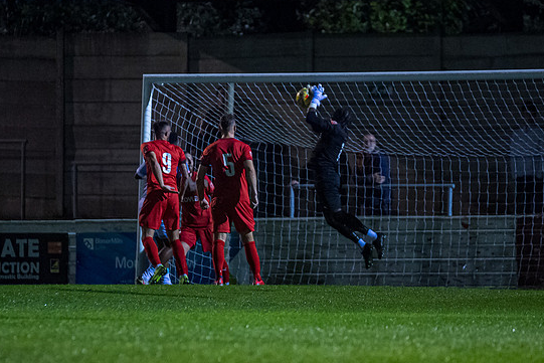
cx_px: 279
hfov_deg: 4.3
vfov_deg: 2.9
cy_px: 188
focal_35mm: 482
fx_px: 7285
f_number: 2.8
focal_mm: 300
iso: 5000
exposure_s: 1/1000
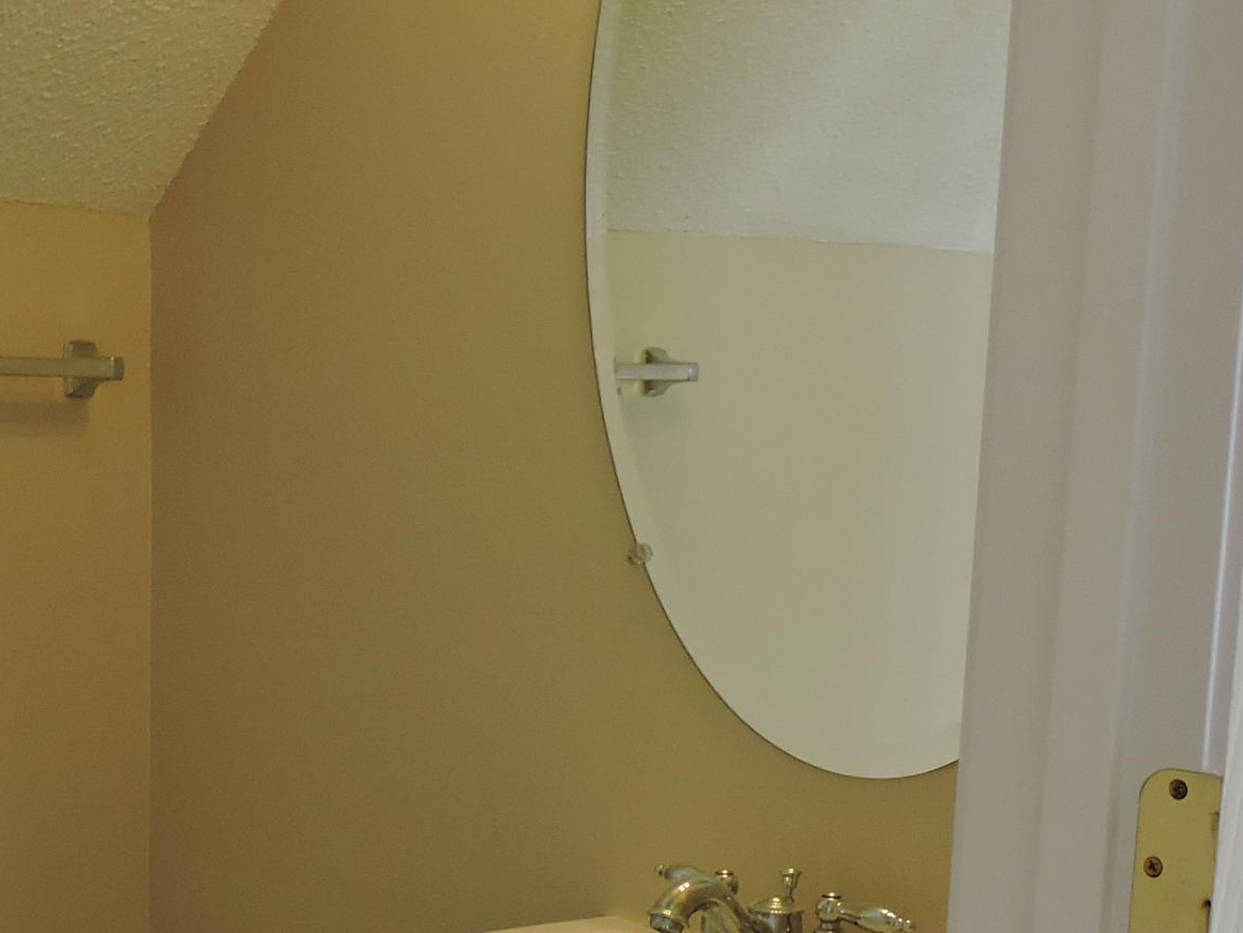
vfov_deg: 23.3
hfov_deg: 30.2
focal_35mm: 62
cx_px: 188
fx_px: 2227
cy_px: 743
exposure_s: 1/30
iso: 160
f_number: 3.3
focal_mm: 4.3
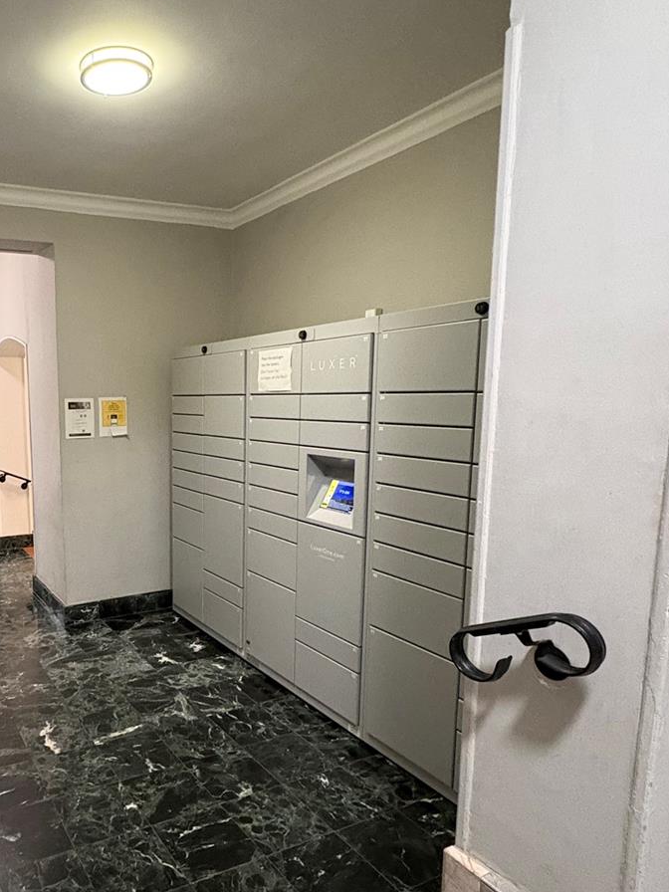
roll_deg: +0.7
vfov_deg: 71.5
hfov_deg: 52.2
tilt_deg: -6.6
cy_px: 478
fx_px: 618
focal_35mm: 24
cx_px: 111
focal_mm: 2.22
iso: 800
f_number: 2.2
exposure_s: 1/40
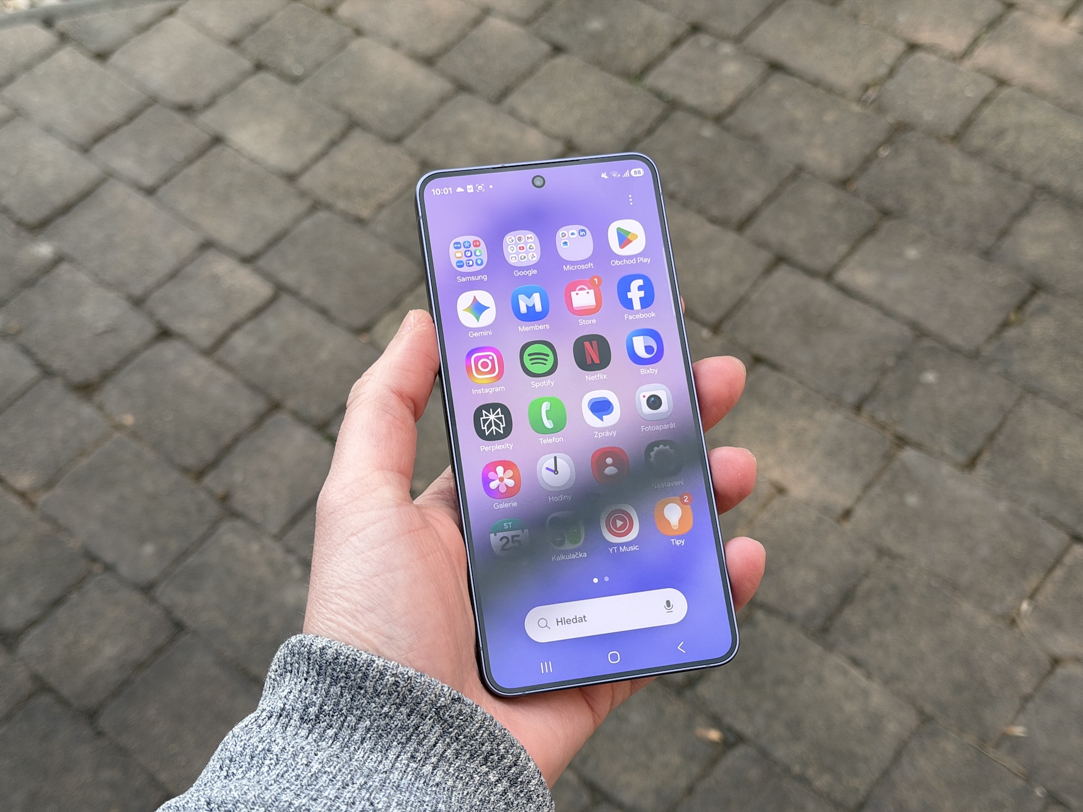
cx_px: 542
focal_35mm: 48
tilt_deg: -52.2
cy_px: 406
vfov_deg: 30.3
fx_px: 1502
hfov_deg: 39.7
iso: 64
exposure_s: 1/987
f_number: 1.78
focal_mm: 6.76
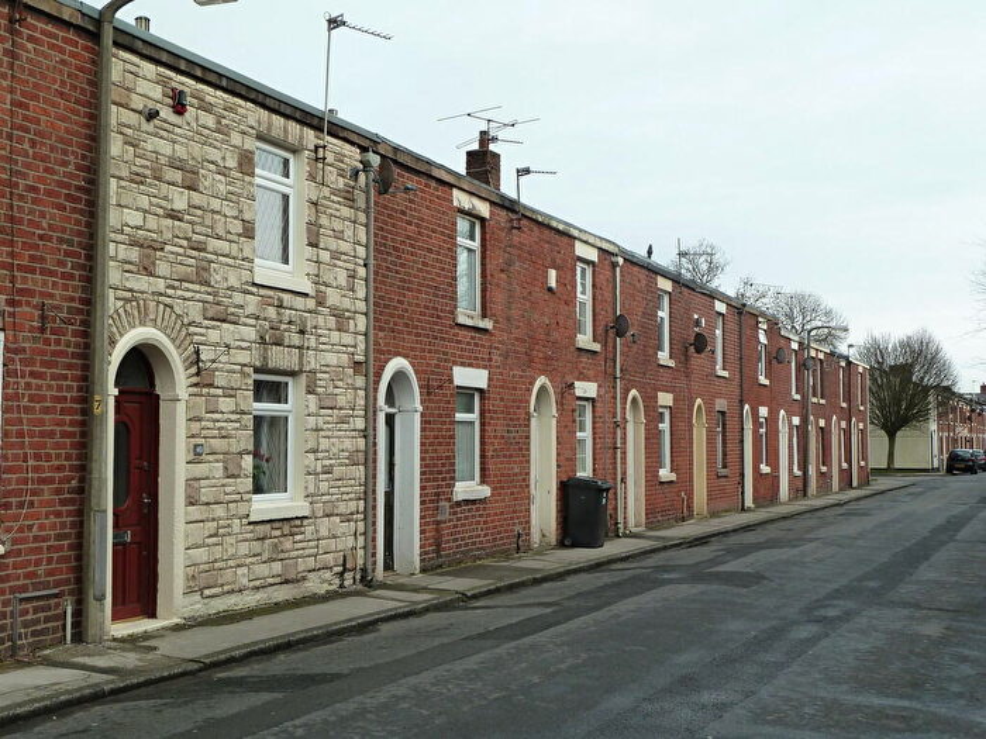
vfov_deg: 30.3
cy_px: 370
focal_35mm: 48
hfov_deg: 39.7
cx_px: 493
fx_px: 1367
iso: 125
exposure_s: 1/250
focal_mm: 7.9
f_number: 4
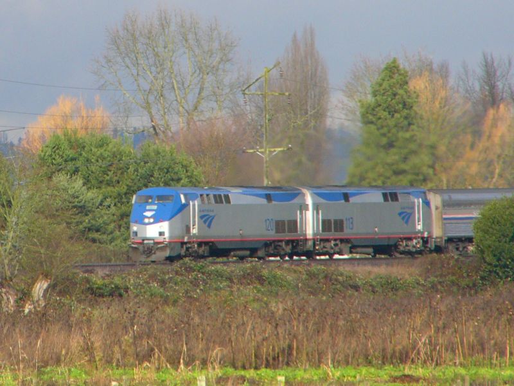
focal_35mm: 432
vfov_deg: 3.4
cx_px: 257
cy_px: 193
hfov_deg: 4.6
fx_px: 6415
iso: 100
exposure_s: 1/500
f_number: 4
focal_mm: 72
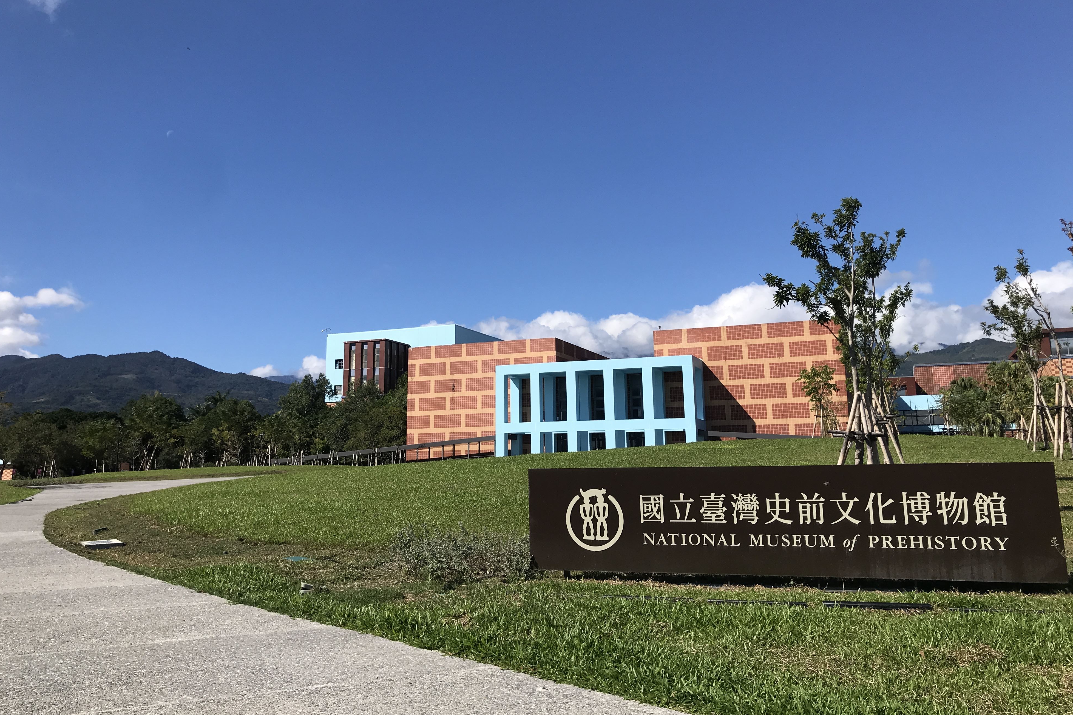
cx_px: 524
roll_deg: +0.3
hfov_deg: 61.9
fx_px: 894
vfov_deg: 43.5
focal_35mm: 30
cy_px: 307
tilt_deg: +11.2
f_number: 1.8
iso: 20
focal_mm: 3.99
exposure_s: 1/3300
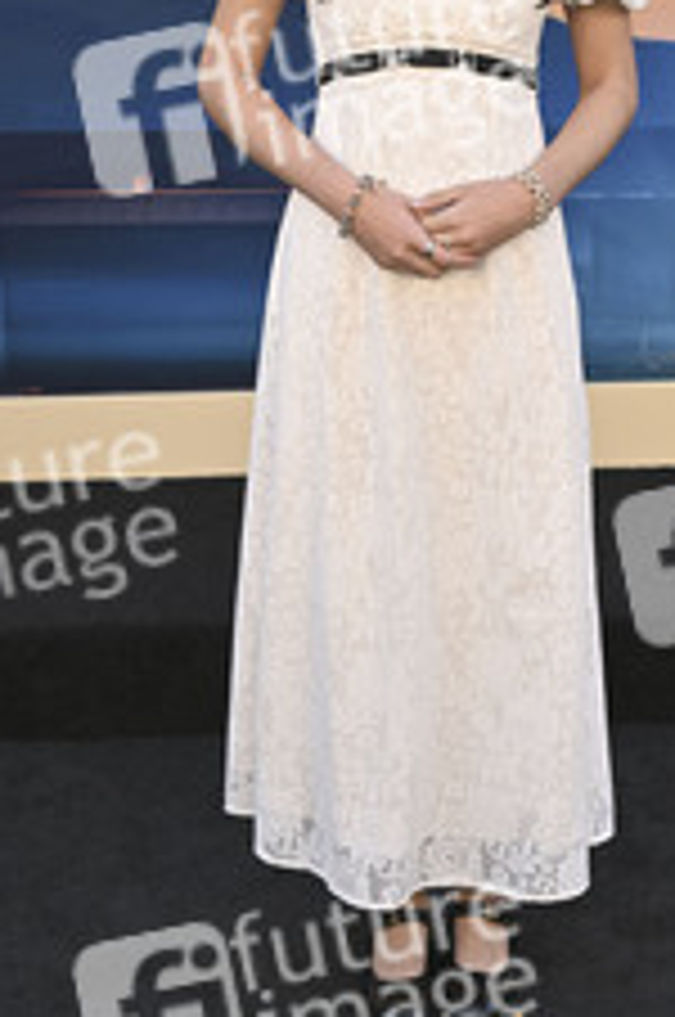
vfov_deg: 23.8
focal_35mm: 85
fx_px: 2398
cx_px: 436
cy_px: 315
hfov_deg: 16.0
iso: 500
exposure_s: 1/320
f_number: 7.1
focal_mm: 48
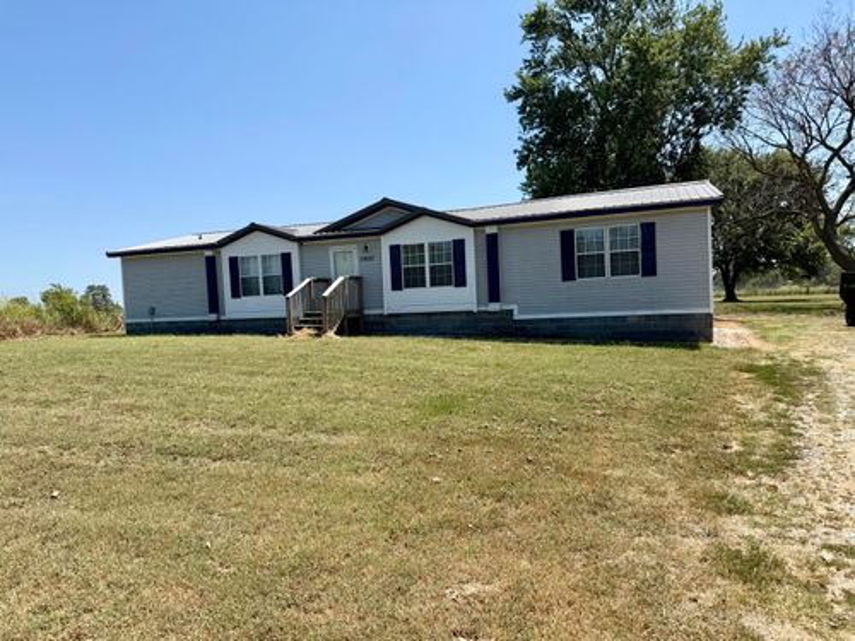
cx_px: 428
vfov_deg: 56.8
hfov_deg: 71.6
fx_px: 593
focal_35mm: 24
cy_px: 320
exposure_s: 1/4673
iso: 80
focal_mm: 6.76
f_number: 1.78
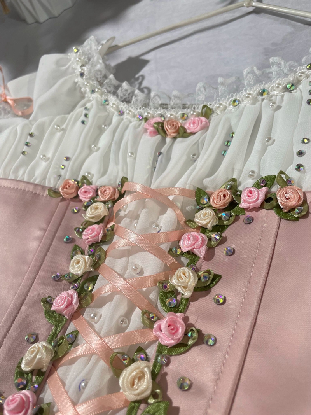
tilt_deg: -48.8
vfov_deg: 67.3
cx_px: 156
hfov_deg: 53.1
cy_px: 208
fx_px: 312
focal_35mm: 26
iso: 32
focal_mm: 4.2
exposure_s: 1/643
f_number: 1.6
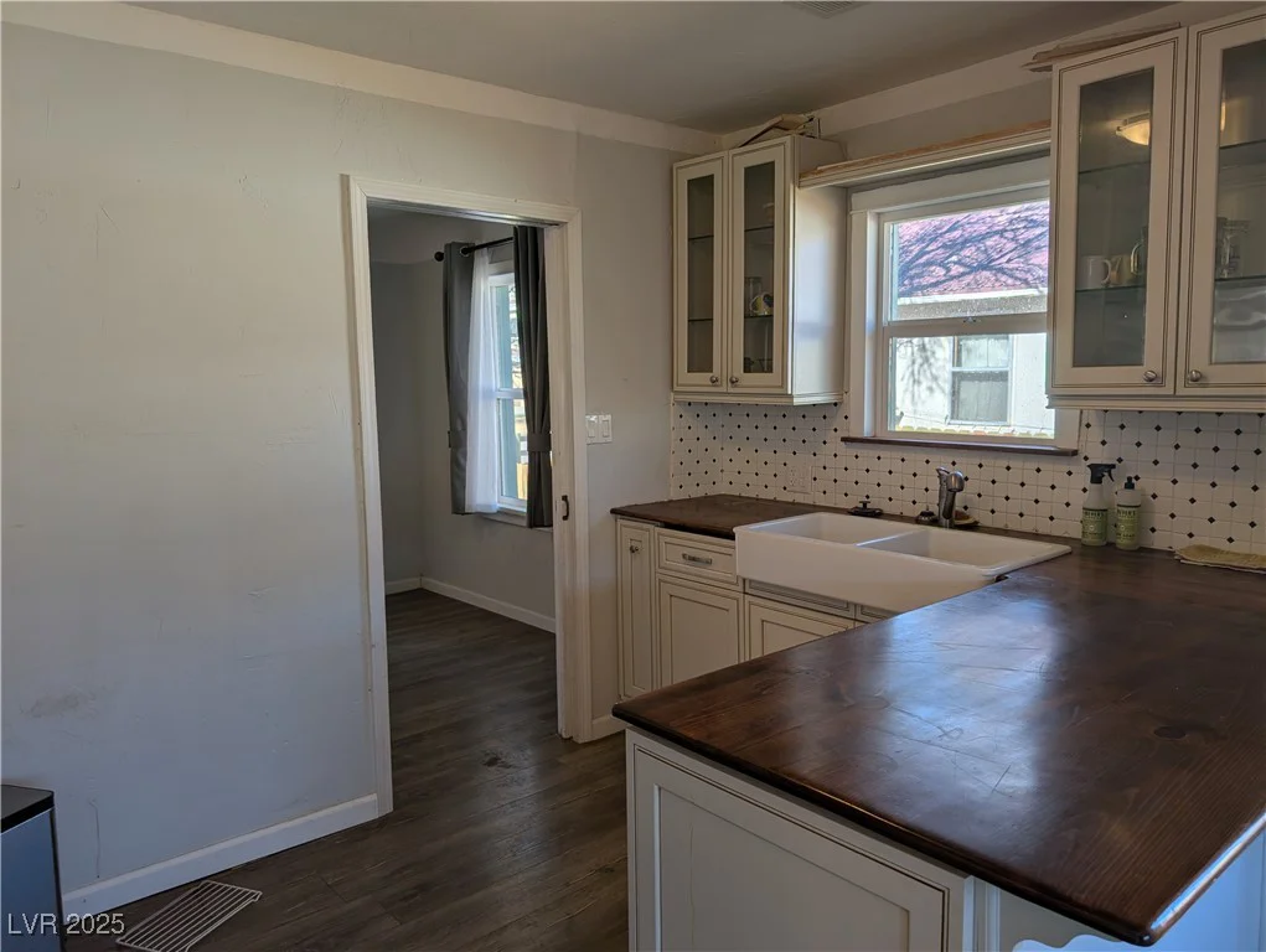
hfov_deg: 71.5
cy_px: 476
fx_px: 879
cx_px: 633
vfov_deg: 56.9
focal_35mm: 24
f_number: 1.68
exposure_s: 1/684
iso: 27
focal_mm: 6.9
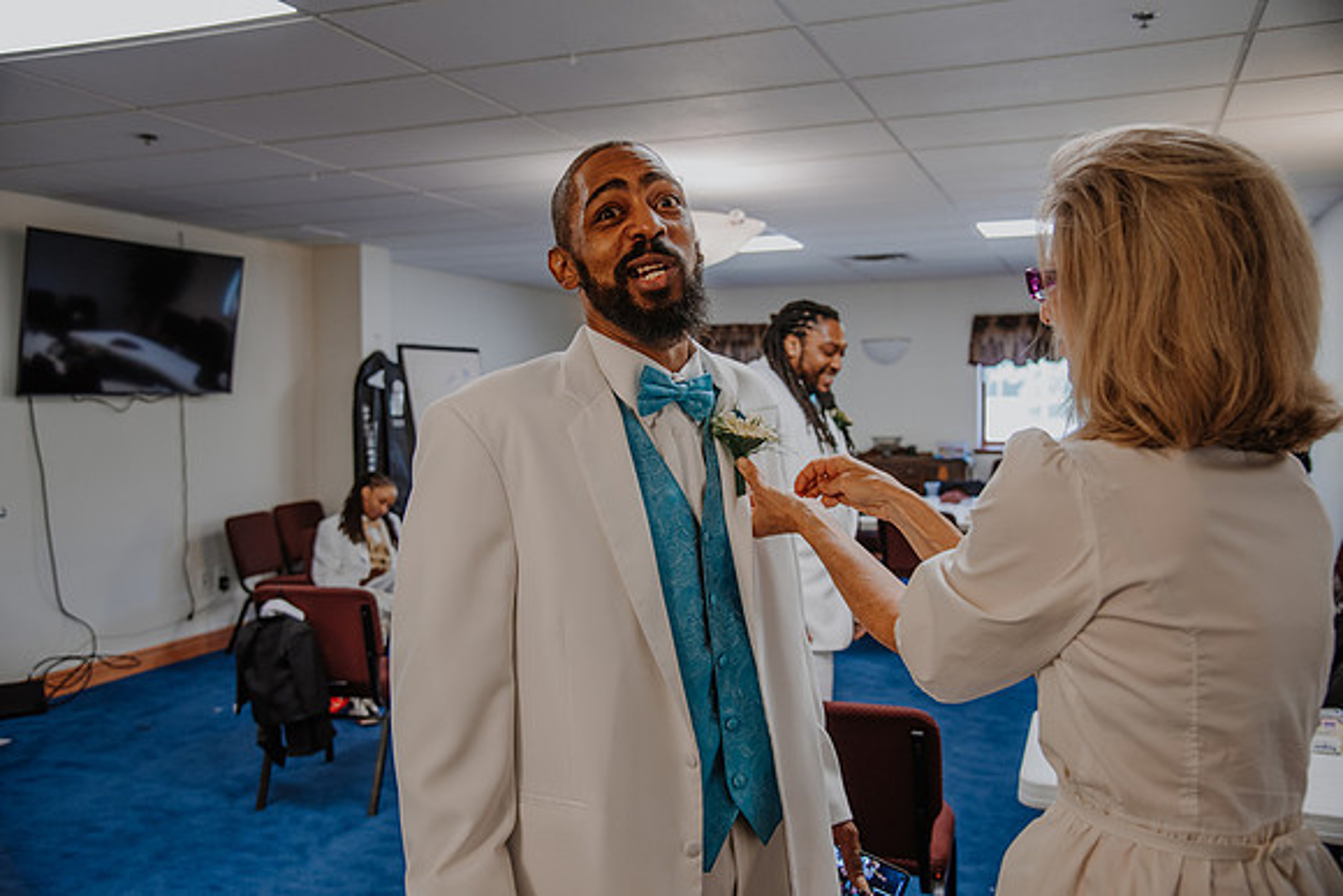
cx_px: 672
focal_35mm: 31
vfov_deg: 42.3
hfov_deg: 60.3
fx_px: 1157
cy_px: 448
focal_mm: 31
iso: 560
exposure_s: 1/60
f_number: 4
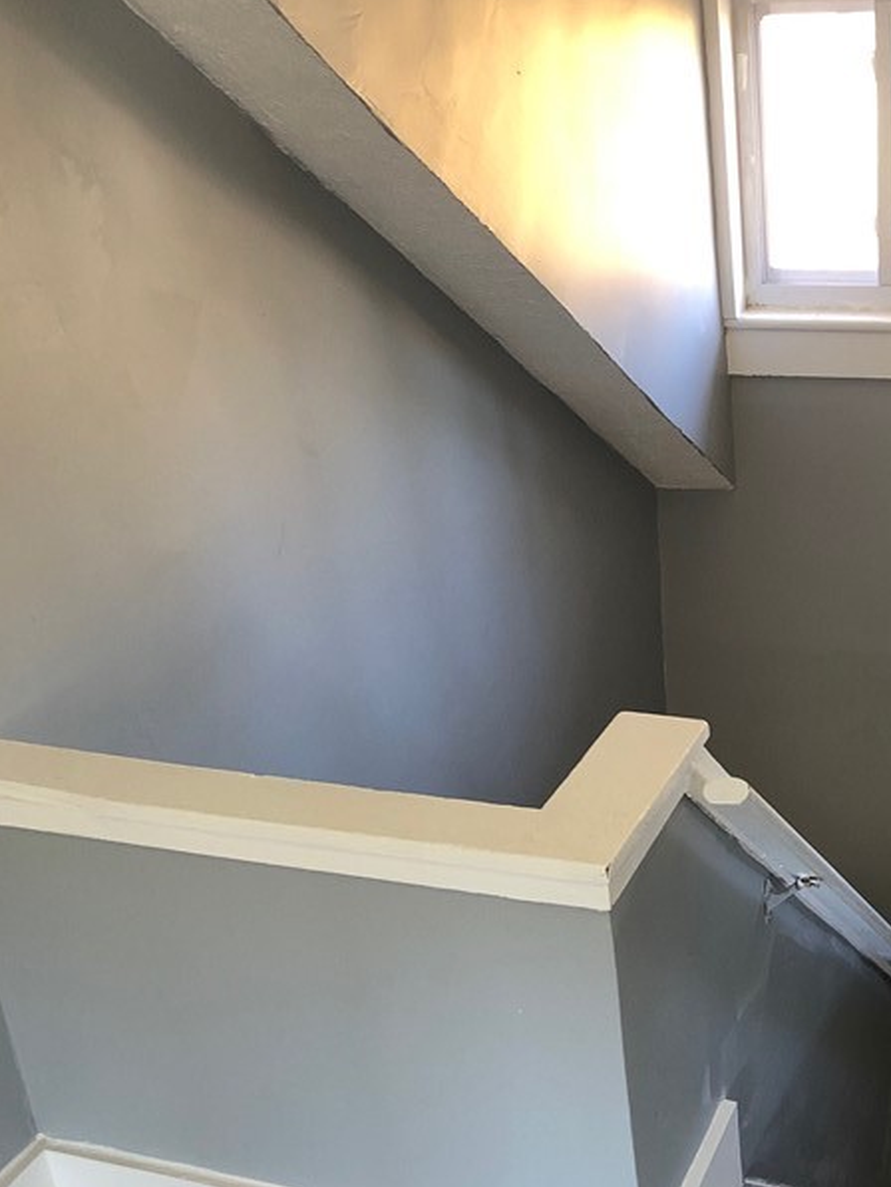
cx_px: 716
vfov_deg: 39.6
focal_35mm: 48
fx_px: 1647
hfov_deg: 29.6
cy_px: 682
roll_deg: +3.8
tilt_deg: -24.6
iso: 40
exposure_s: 1/15
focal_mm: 3.99
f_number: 1.8
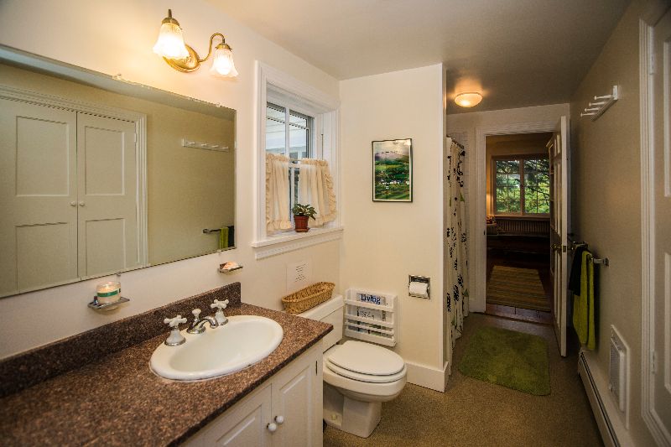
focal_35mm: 16
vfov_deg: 73.7
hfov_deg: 96.7
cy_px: 224
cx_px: 336
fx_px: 298
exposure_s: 1/60
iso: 100
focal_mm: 16
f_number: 2.8
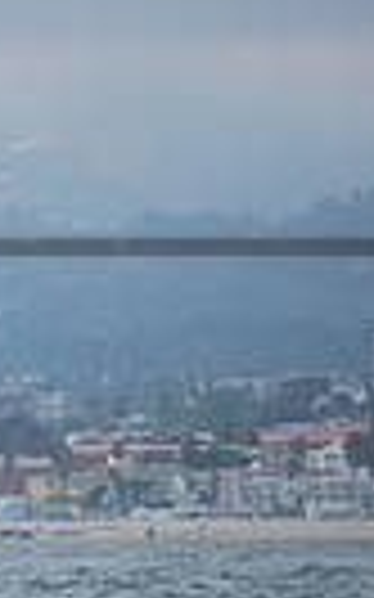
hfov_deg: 1.4
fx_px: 15232
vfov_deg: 2.3
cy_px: 353
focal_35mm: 933
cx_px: -856
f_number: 5.6
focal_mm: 140
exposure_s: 1/640
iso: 400
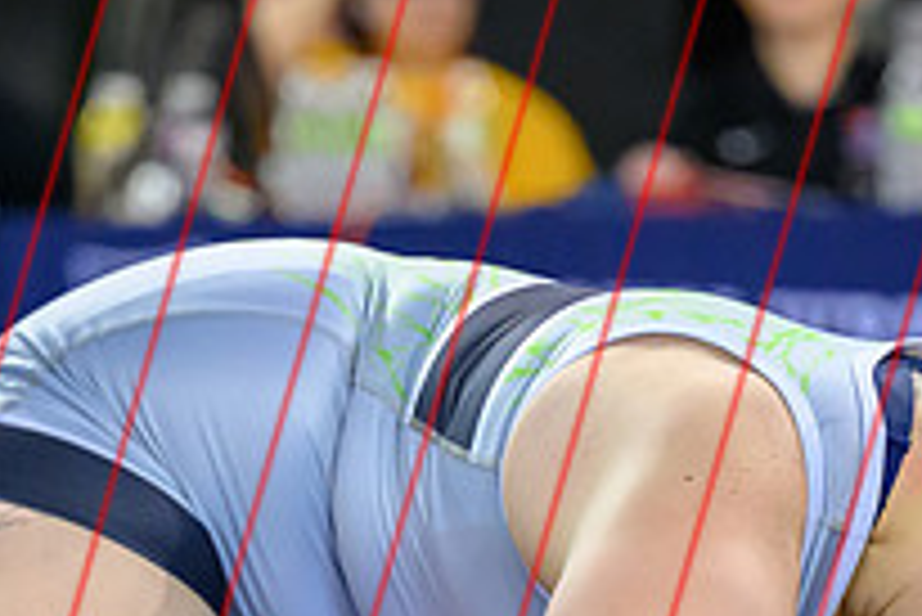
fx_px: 9329
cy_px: 1019
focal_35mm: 364
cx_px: 474
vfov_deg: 3.8
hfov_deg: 5.7
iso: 7200
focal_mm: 105
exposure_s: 1/800
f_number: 2.8
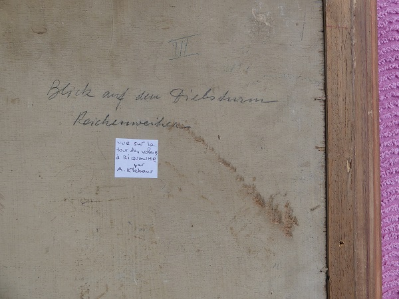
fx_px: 288
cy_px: 150
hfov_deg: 69.4
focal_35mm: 25
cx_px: 200
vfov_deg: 54.9
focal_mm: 4.5
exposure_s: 1/250
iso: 100
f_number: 4
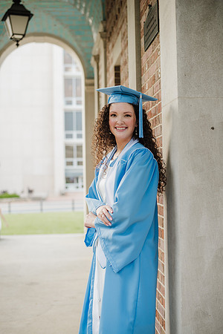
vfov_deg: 39.6
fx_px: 465
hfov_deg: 27.0
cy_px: 167
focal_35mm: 50
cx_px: 112
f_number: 2.5
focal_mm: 50
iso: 200
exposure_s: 1/160
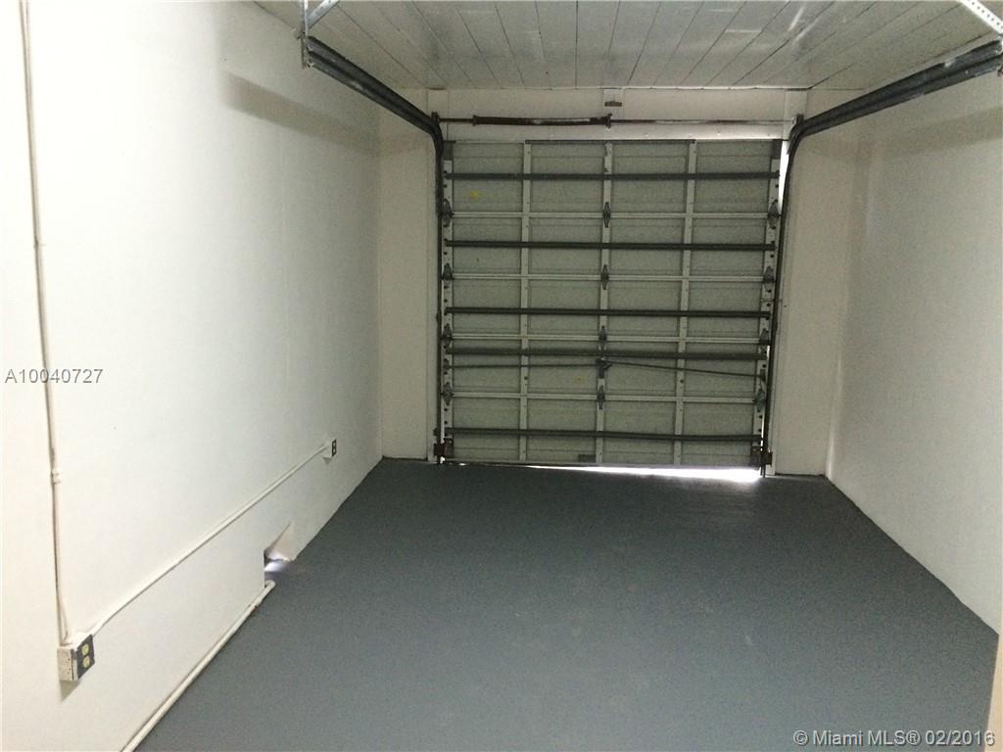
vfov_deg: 48.2
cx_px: 502
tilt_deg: -12.6
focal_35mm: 29
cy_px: 376
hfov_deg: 61.7
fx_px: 840
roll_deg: -1.7
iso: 250
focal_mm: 4.15
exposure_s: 1/30
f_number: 2.2
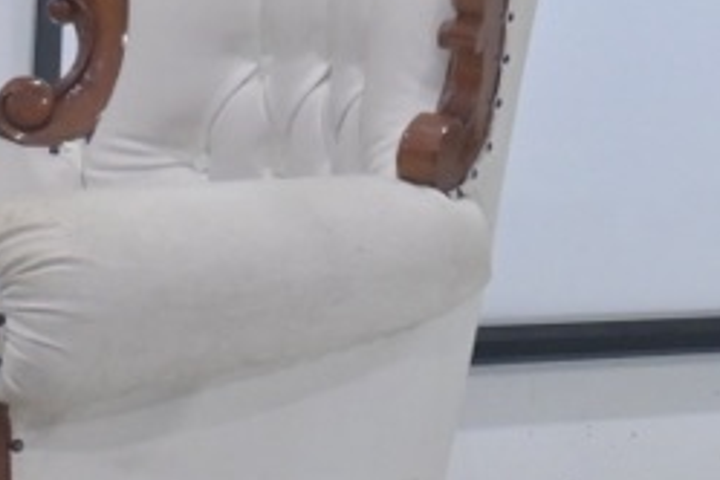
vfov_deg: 8.7
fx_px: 3104
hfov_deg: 12.0
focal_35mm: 155
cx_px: 1368
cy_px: -202
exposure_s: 1/125
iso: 1600
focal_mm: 21.5
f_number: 4
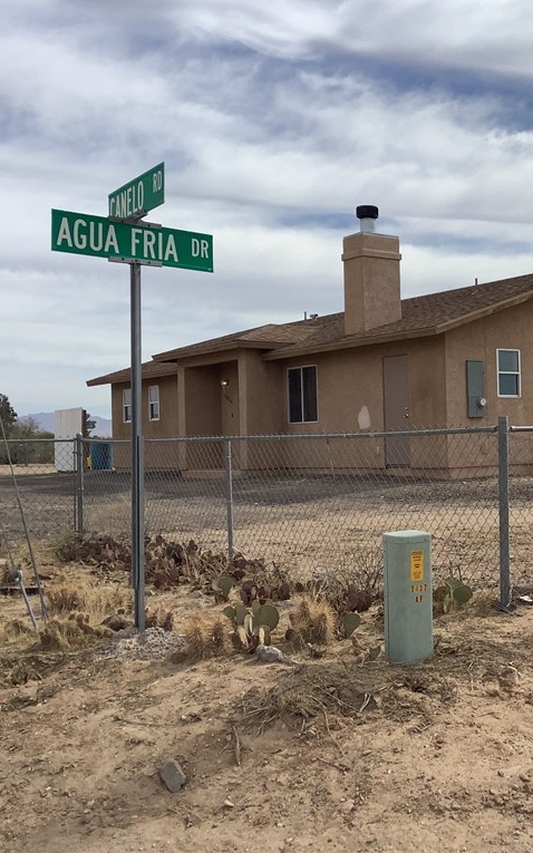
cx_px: 485
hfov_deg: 28.1
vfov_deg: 45.3
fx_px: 1023
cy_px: 426
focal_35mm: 44
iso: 25
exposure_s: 1/2331
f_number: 2.4
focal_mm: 3.3
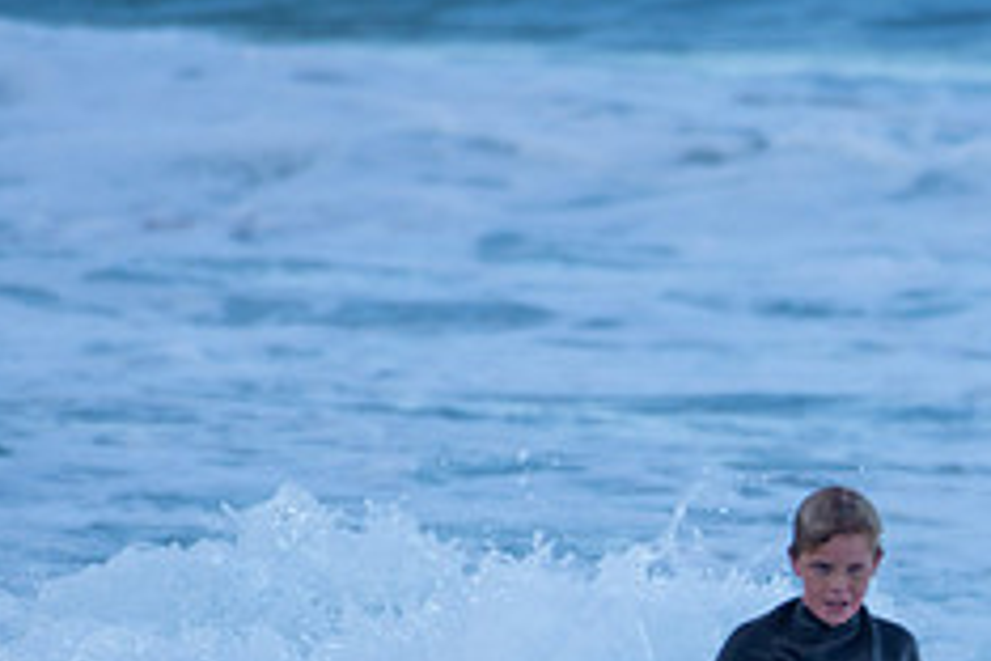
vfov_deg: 0.7
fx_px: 51143
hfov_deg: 1.1
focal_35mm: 1858
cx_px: 915
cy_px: 778
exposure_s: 1/500
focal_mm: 500
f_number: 5.6
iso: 160
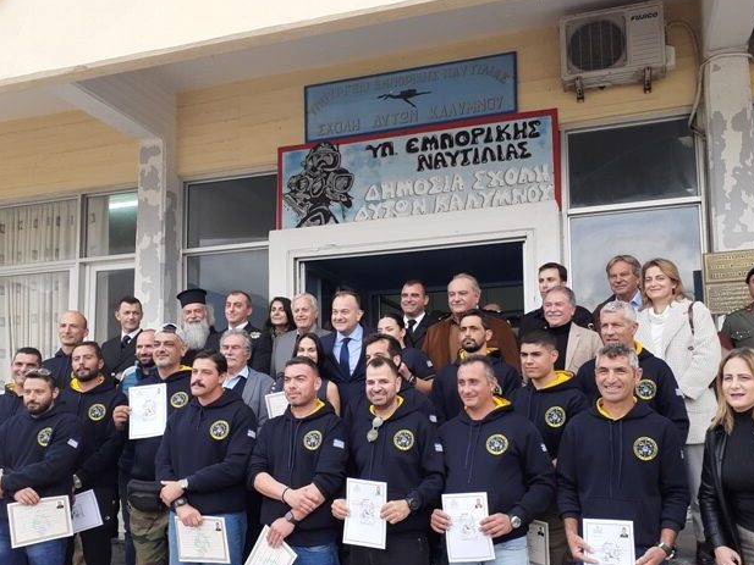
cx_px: 350
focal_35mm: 35
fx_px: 763
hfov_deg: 52.6
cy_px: 343
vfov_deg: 40.5
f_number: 1.9
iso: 40
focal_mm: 3.6
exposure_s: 1/270
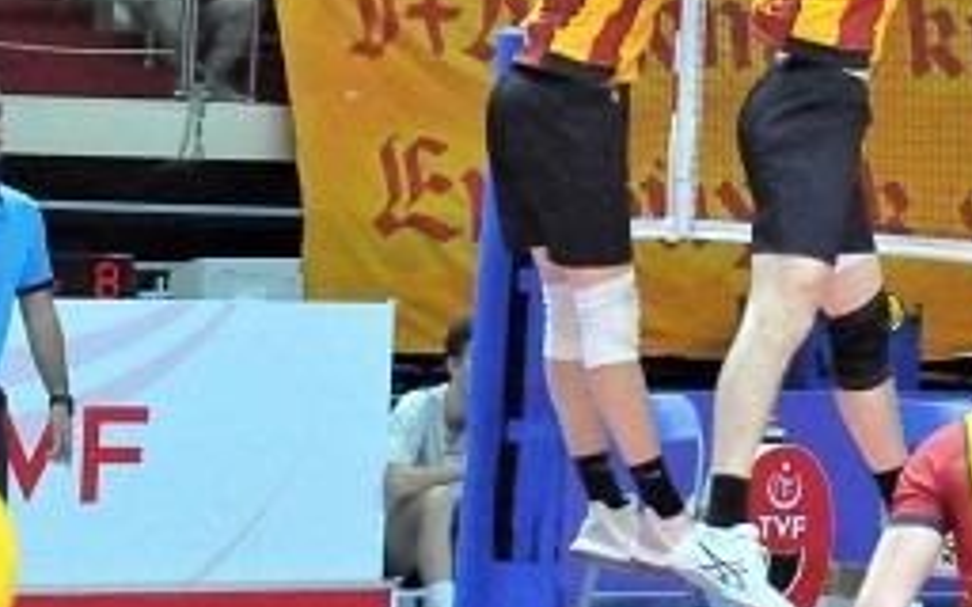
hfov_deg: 11.2
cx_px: 888
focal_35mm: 186
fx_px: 4927
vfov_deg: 7.0
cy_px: 89
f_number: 9
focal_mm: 52
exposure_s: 1/200
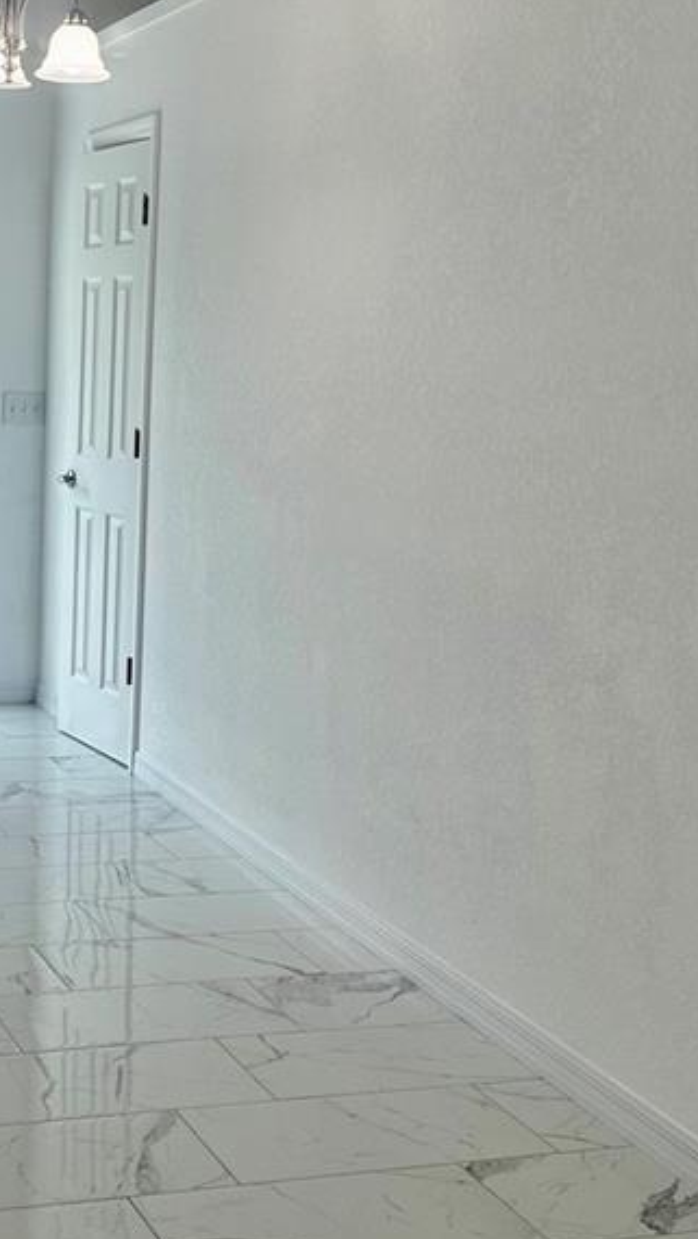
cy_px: 554
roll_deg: -2.3
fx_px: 1808
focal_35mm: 55
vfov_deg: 37.8
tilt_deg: -6.0
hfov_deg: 20.9
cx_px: -37
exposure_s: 1/276
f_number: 1.78
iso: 80
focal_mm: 6.86
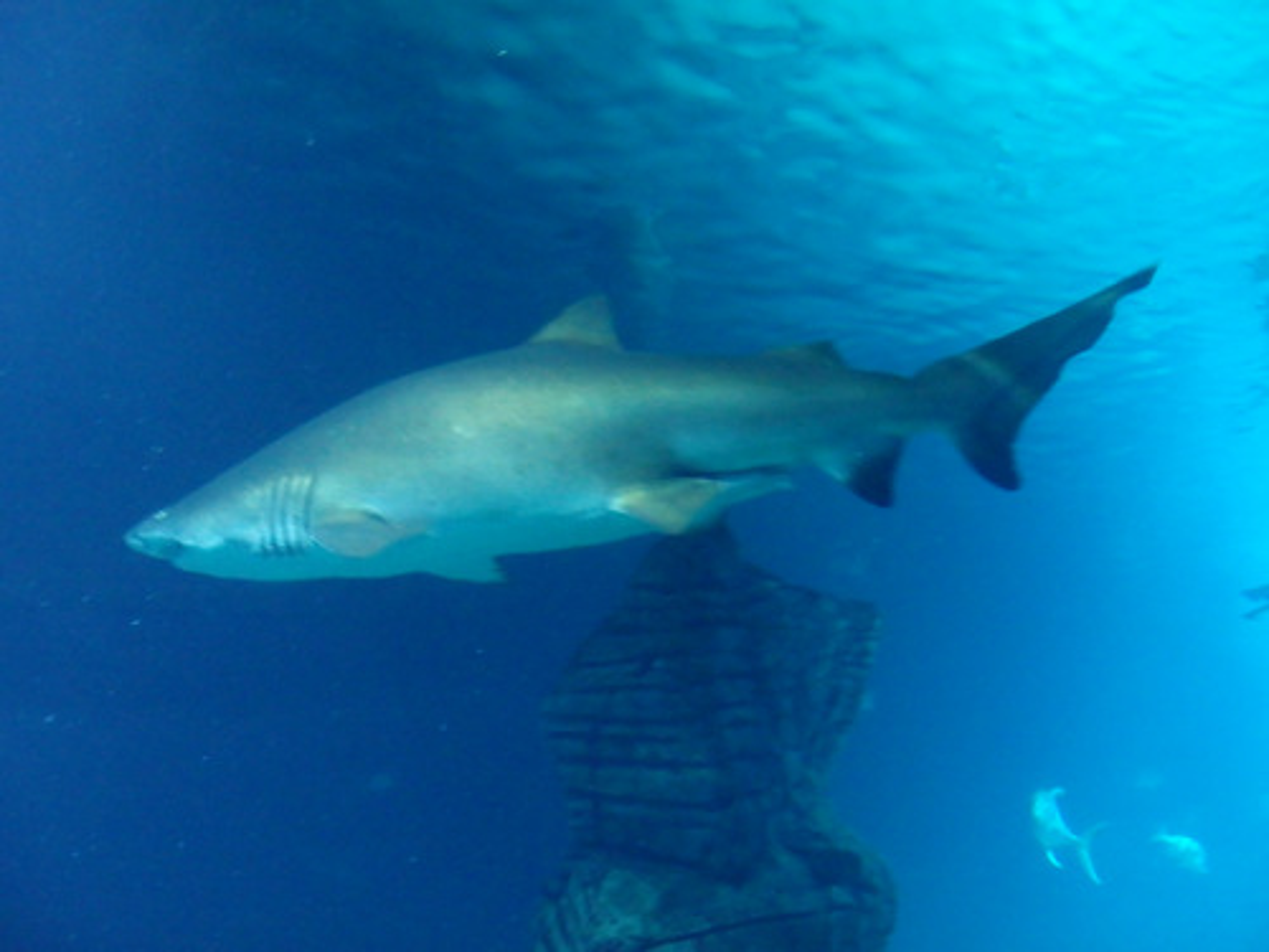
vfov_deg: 33.6
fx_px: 1576
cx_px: 634
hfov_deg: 43.9
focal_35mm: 43
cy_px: 476
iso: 1600
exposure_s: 1/10
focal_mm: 7.7
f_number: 4.8
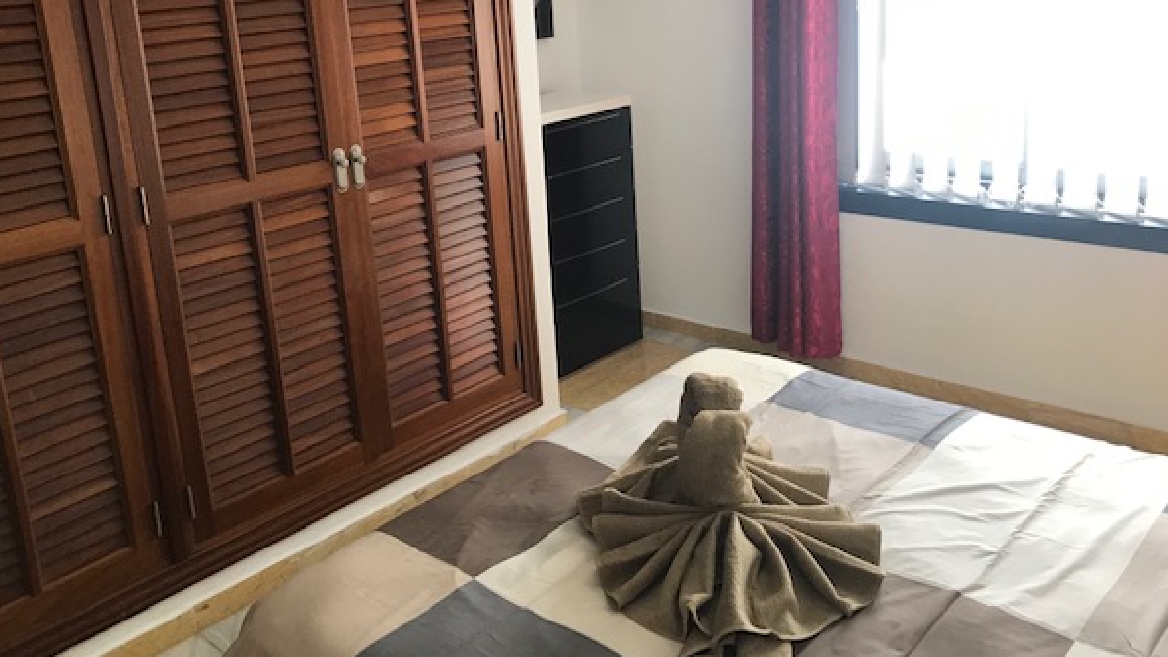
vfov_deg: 35.2
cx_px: 554
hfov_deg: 59.5
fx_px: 1022
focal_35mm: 33
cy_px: 207
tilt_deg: -13.0
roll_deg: +4.6
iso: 25
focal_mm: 3.99
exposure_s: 1/33
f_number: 1.8
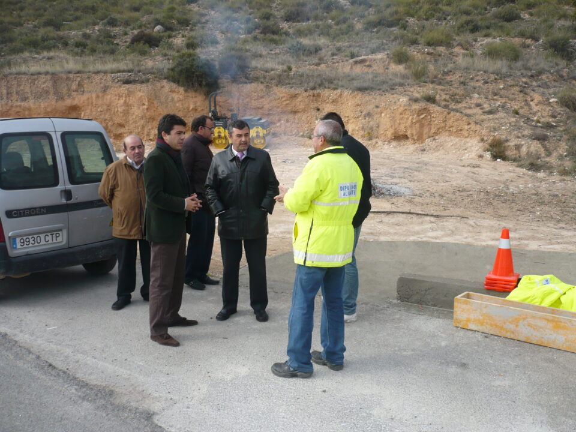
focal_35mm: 35
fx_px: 582
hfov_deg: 52.6
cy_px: 216
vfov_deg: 40.7
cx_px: 288
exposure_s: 1/800
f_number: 2.8
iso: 100
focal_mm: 5.8
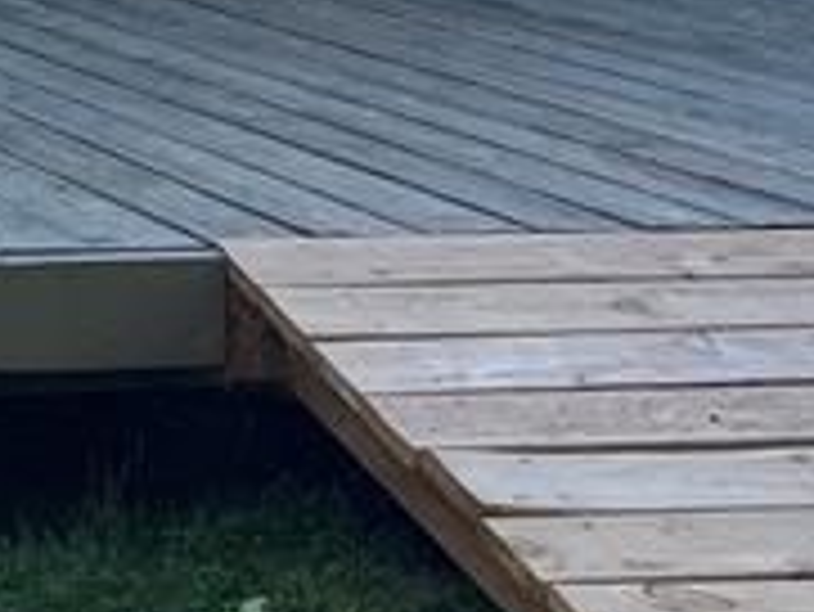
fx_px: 3459
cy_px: -472
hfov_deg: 12.1
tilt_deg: +0.5
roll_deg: +0.4
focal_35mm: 147
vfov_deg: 9.6
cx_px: -747
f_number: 1.5
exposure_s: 1/1038
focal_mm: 5.7
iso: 50
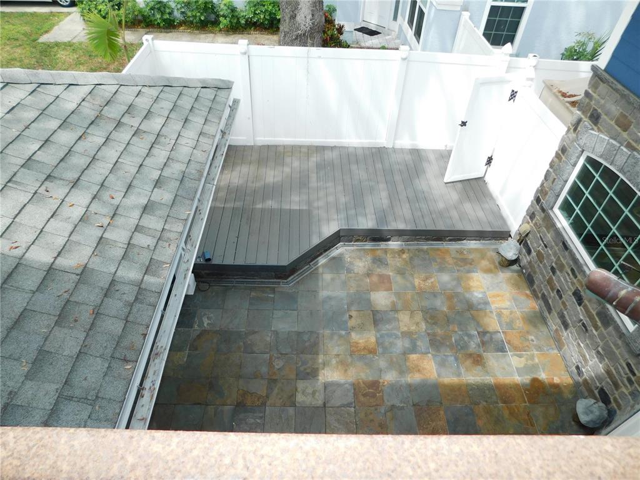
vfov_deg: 58.9
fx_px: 425
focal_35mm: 23
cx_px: 320
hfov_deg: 73.9
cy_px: 240
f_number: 3
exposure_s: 1/320
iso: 125
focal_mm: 4
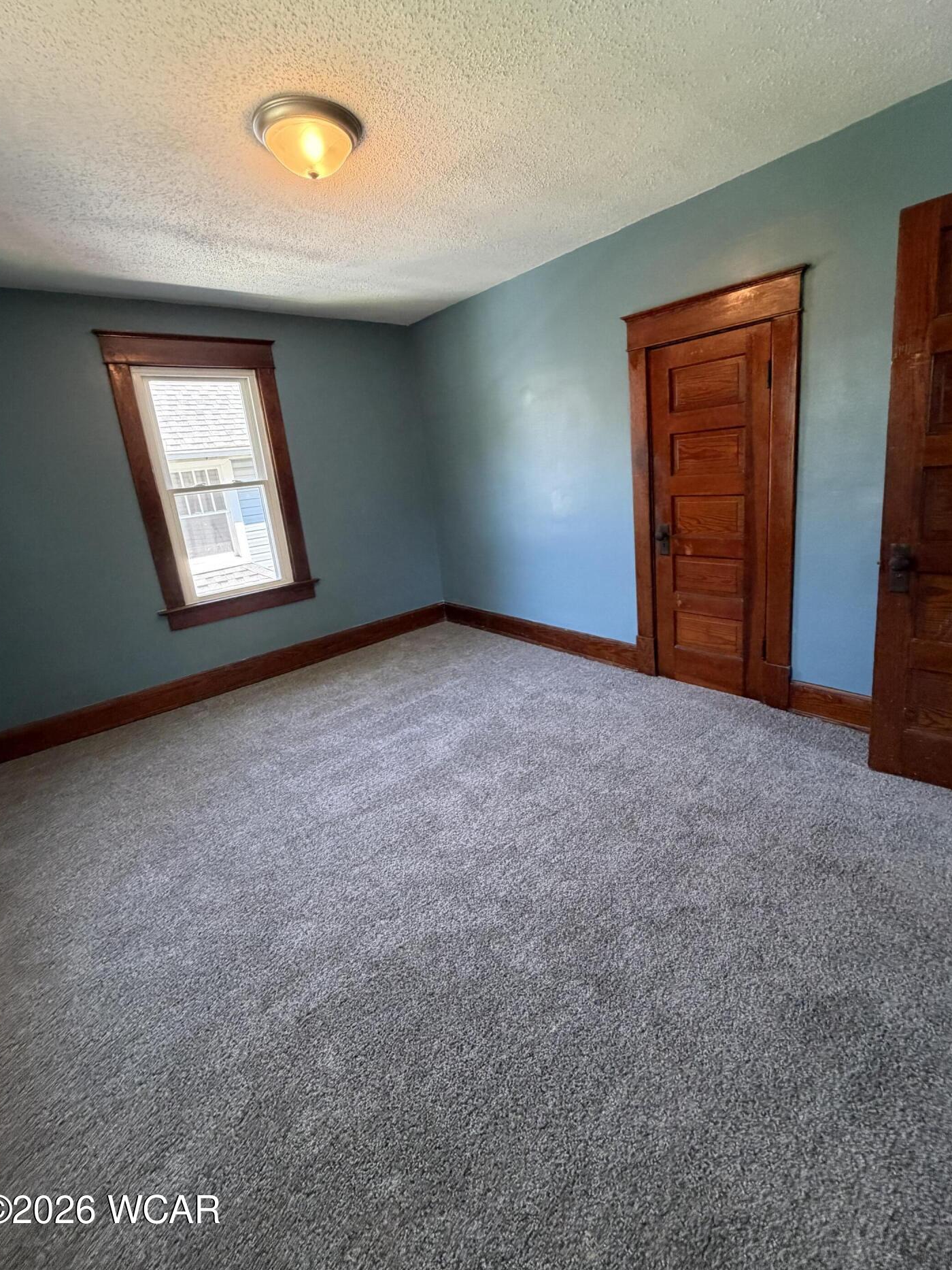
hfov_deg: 81.7
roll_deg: +6.2
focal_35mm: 15
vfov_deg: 98.0
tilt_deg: -13.4
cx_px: 490
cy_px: 592
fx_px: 550
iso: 400
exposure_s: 1/60
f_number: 2.2
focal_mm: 2.22
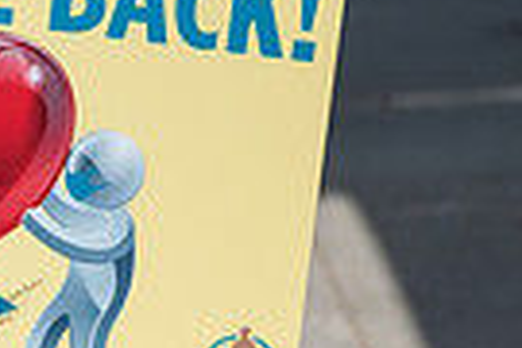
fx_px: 14151
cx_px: 15
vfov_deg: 1.4
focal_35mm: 976
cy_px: 377
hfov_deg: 2.1
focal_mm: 150
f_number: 5.6
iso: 220
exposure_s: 1/2000
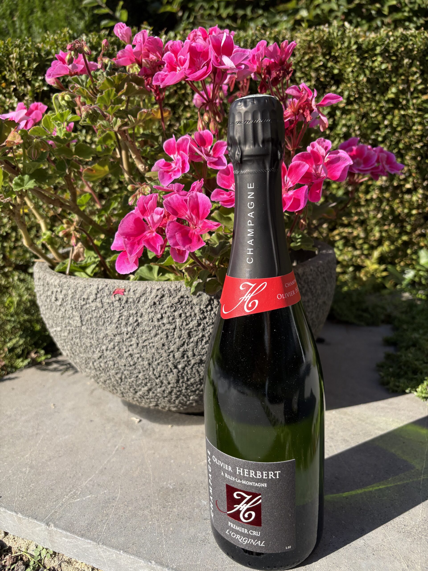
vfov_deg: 67.3
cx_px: 214
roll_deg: +3.0
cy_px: 286
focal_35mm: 26
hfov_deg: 53.1
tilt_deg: -14.1
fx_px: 429
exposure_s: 1/1484
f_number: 1.6
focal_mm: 5.96
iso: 50
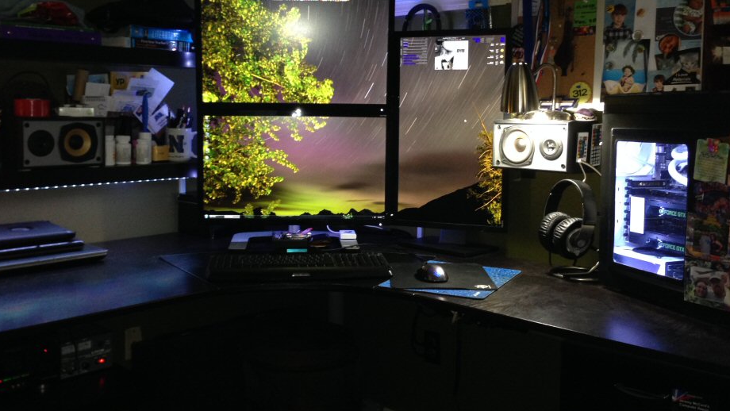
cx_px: 326
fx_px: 774
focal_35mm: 40
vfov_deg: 29.6
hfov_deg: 50.4
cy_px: 164
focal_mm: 4.12
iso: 160
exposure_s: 1/20
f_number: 2.4
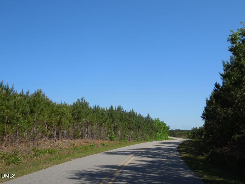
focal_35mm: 35
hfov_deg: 52.6
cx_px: 122
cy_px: 92
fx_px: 248
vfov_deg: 40.7
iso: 100
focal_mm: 6.3
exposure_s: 1/1250
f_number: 3.7
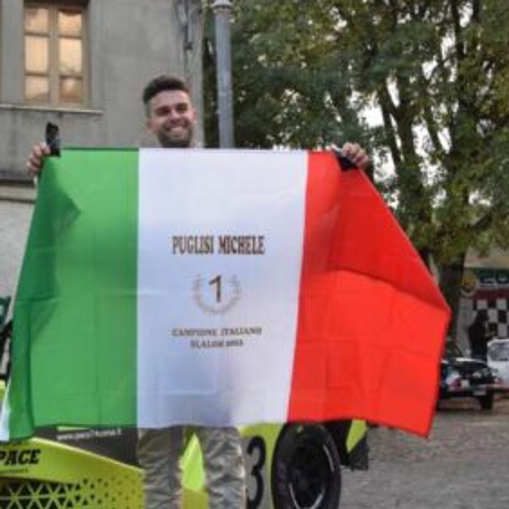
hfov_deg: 20.4
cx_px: 110
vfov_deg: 20.7
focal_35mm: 84
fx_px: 1397
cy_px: 266
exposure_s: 1/500
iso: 2200
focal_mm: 29
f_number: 4
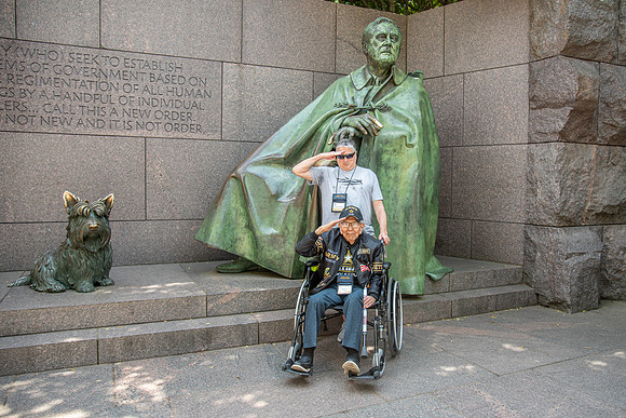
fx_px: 458
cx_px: 344
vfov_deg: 49.0
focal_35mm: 26
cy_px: 204
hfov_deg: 68.5
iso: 100
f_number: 4
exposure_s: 1/125
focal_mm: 24
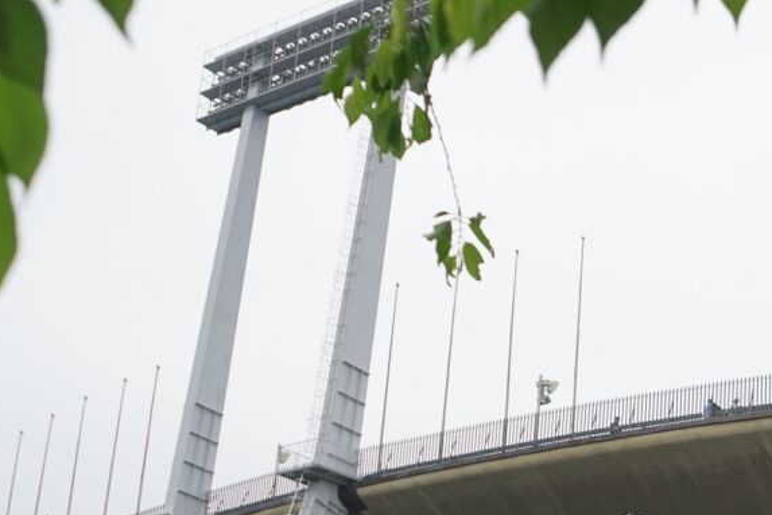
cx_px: 864
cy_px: 561
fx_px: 1608
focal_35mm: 75
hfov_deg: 25.0
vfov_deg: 17.6
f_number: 4
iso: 100
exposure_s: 1/250
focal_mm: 28
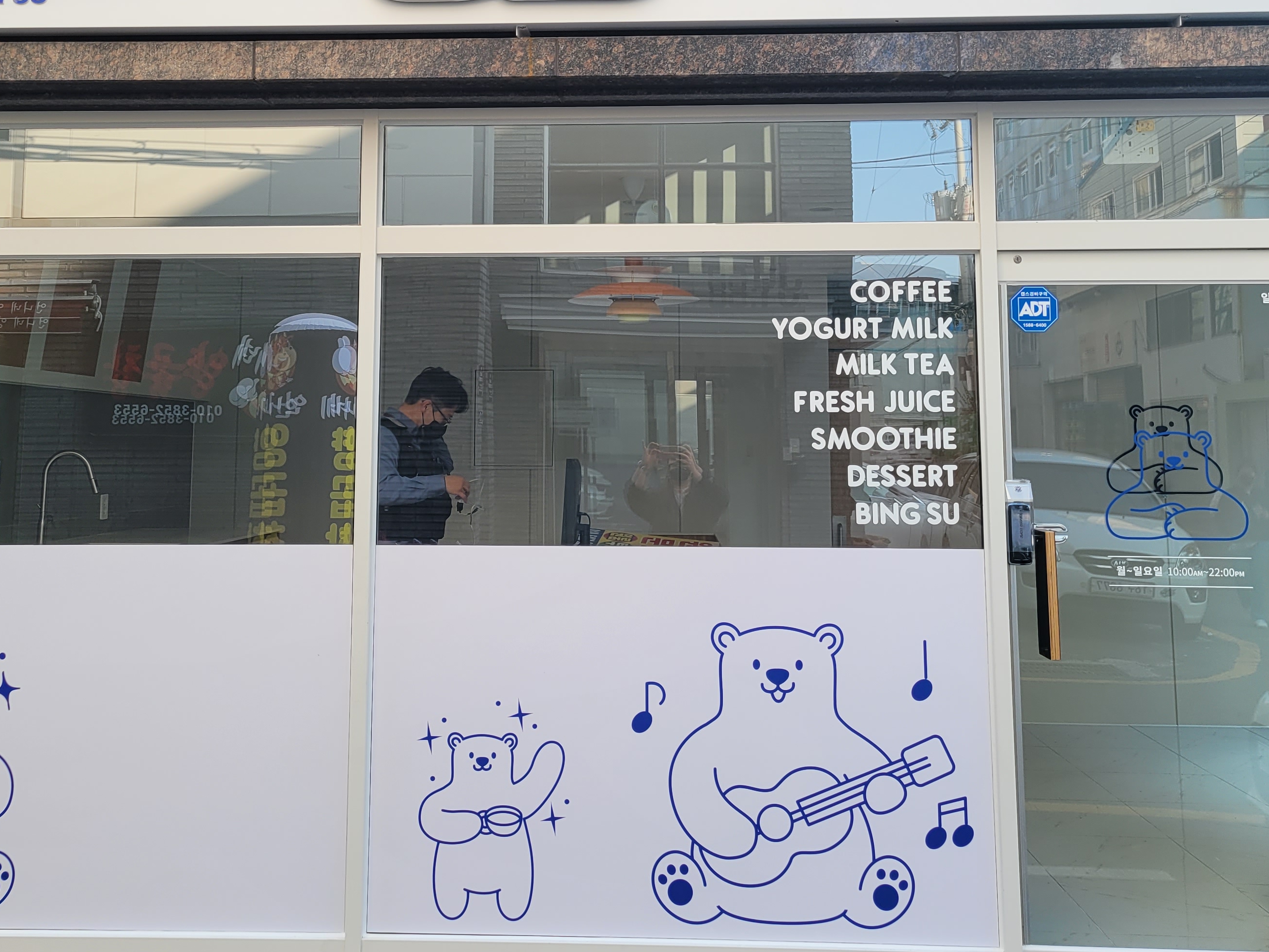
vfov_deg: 35.5
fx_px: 1466
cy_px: 298
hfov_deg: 46.7
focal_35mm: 40
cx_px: 582
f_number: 1.8
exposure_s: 1/287
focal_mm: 5.4
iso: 40
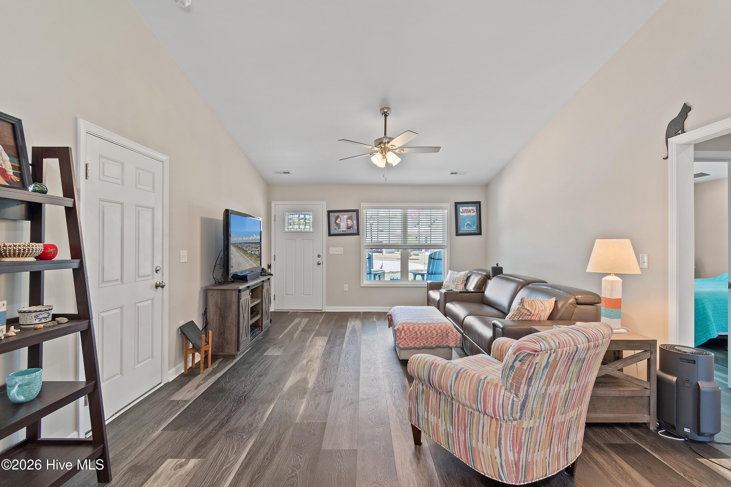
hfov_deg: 100.4
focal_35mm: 15
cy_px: 244
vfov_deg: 77.3
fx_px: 305
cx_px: 366
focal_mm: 10
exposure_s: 1/3
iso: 100
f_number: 4.5
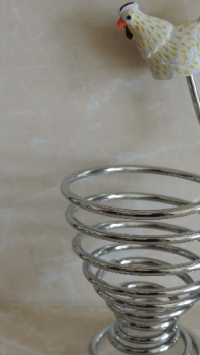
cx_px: 149
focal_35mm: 84
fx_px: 793
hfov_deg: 14.3
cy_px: 212
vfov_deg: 25.3
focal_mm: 10.7
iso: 280
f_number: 3.7
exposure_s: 1/60
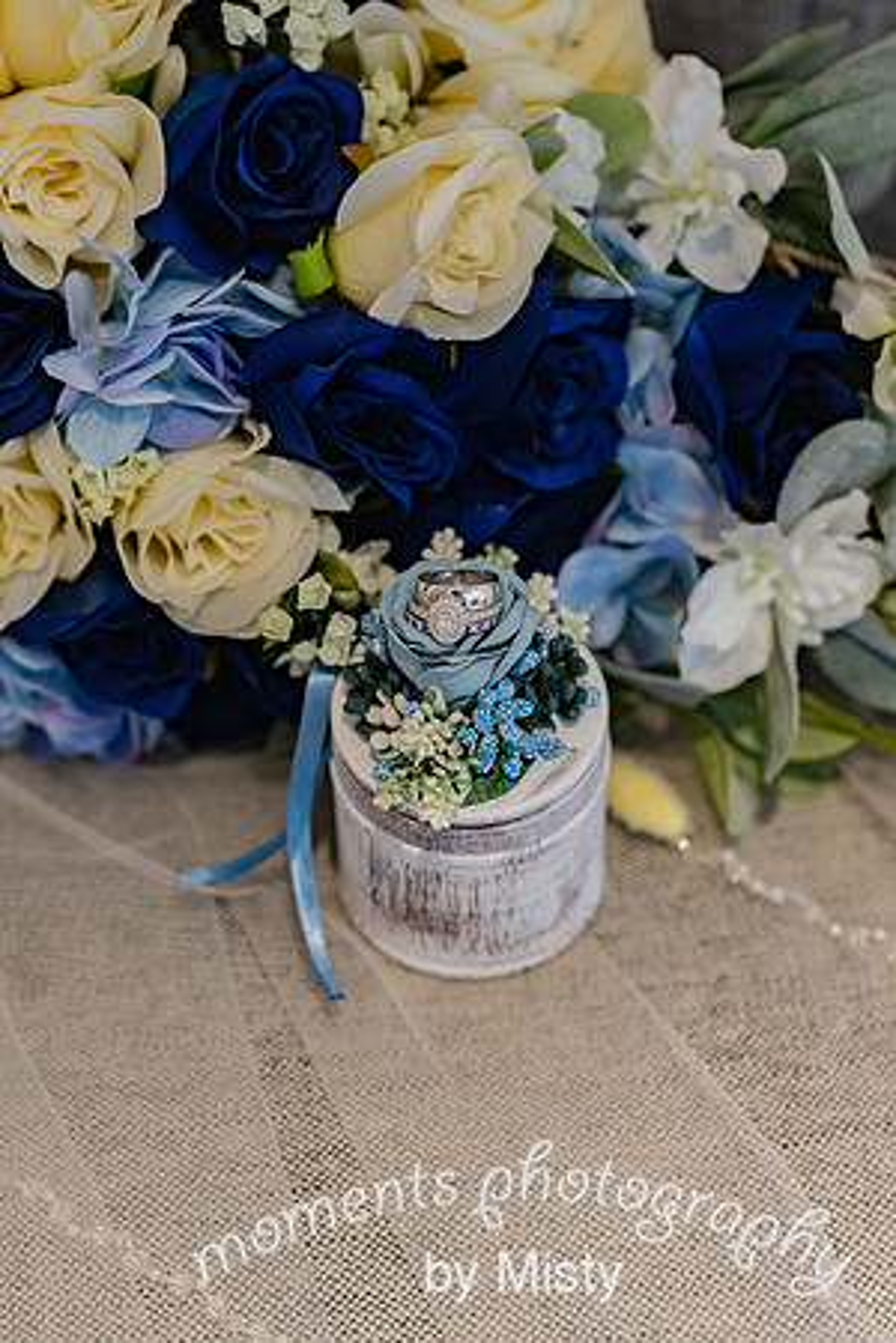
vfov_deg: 23.9
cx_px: 448
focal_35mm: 85
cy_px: 672
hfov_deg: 16.1
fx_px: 3173
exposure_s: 1/160
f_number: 2.8
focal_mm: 85
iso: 800
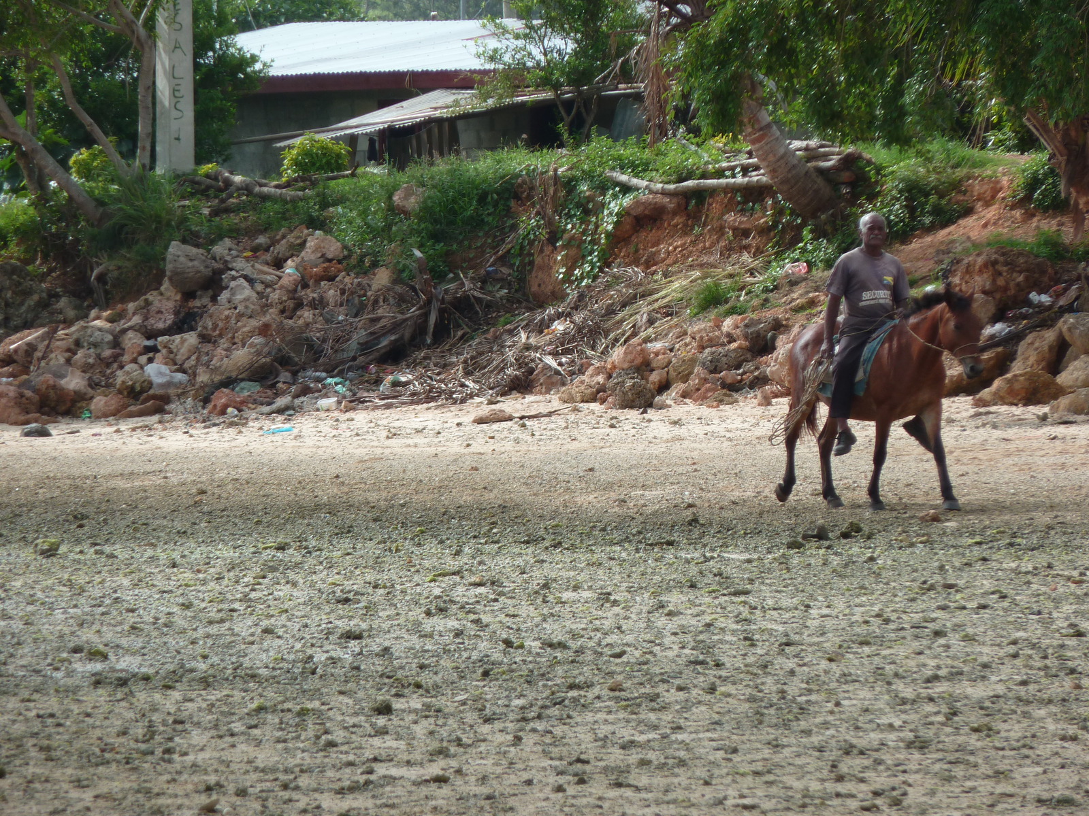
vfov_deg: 5.0
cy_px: 408
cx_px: 544
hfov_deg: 6.6
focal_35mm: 300
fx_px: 9438
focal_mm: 49.2
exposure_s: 1/320
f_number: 4.9
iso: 80
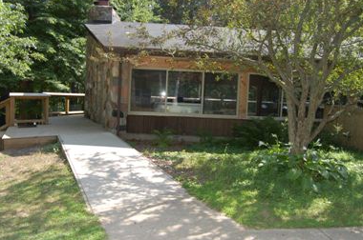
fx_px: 302
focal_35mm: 30
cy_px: 108
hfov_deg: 62.0
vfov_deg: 43.4
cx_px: 184
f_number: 5
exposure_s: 1/500
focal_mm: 18
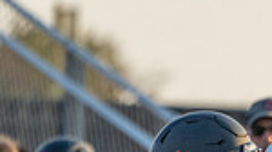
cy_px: 365
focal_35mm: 2261
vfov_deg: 0.5
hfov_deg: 1.0
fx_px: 16290
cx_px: 669
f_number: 5.6
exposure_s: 1/1250
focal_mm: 400
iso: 640
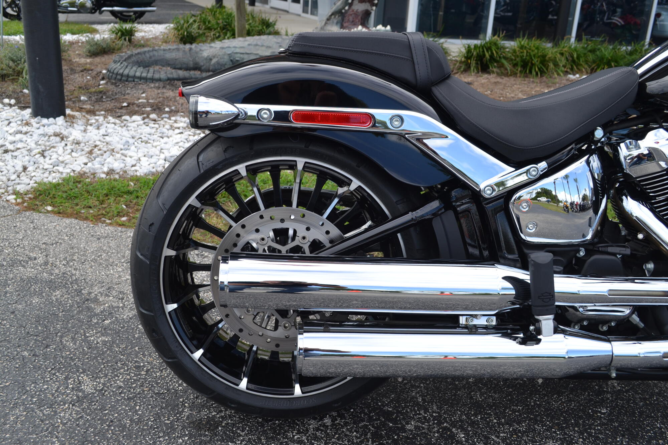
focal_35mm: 33
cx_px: 334
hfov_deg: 57.2
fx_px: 612
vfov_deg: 40.0
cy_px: 222
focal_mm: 22
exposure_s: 1/200
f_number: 7.1
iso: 100
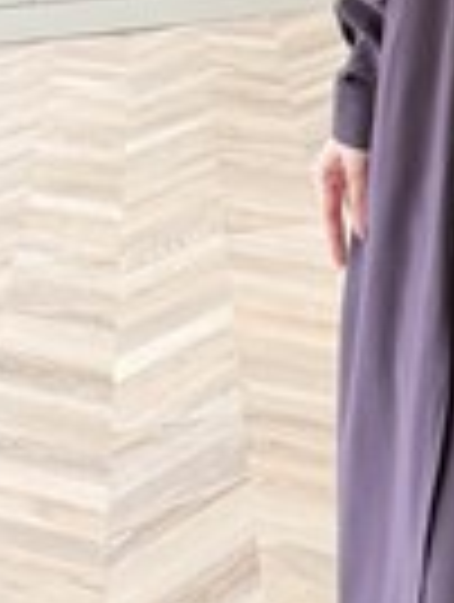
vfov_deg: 22.6
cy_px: -241
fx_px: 1290
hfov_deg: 18.2
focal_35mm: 74
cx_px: 643
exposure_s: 1/60
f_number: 1.78
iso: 320
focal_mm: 6.76
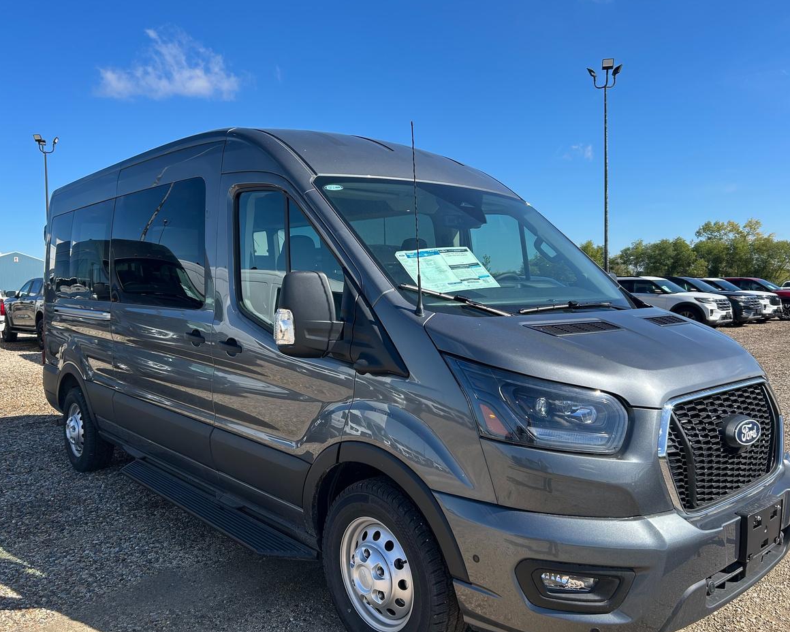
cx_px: 366
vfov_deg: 51.5
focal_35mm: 28
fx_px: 655
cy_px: 309
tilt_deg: -2.3
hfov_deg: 62.1
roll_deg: +1.3
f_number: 1.5
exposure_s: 1/2632
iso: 50
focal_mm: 5.7
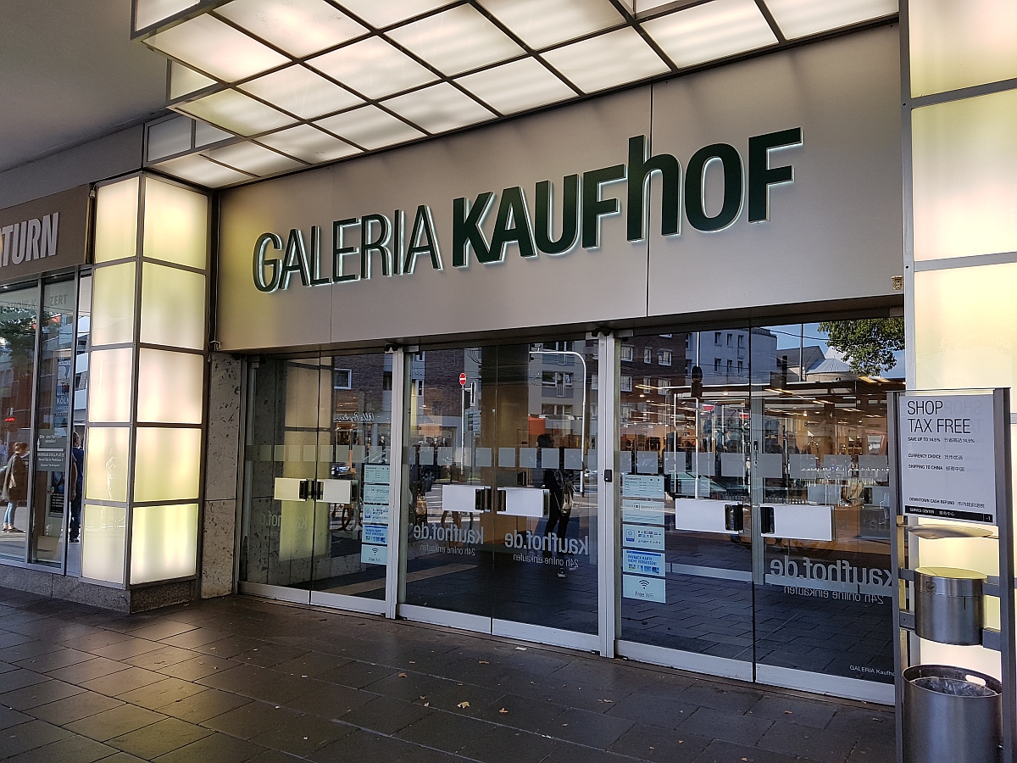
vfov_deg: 53.1
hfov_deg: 67.3
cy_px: 382
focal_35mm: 26
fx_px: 764
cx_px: 508
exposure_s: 1/241
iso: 50
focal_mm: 4.2
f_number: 1.7
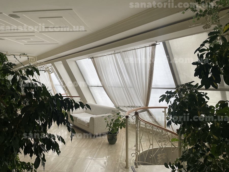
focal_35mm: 26
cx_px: 114
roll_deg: -0.3
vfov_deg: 53.1
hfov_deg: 67.3
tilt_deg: -0.9
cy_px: 86
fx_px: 172
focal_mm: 4.2
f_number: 1.6
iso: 80
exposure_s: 1/121
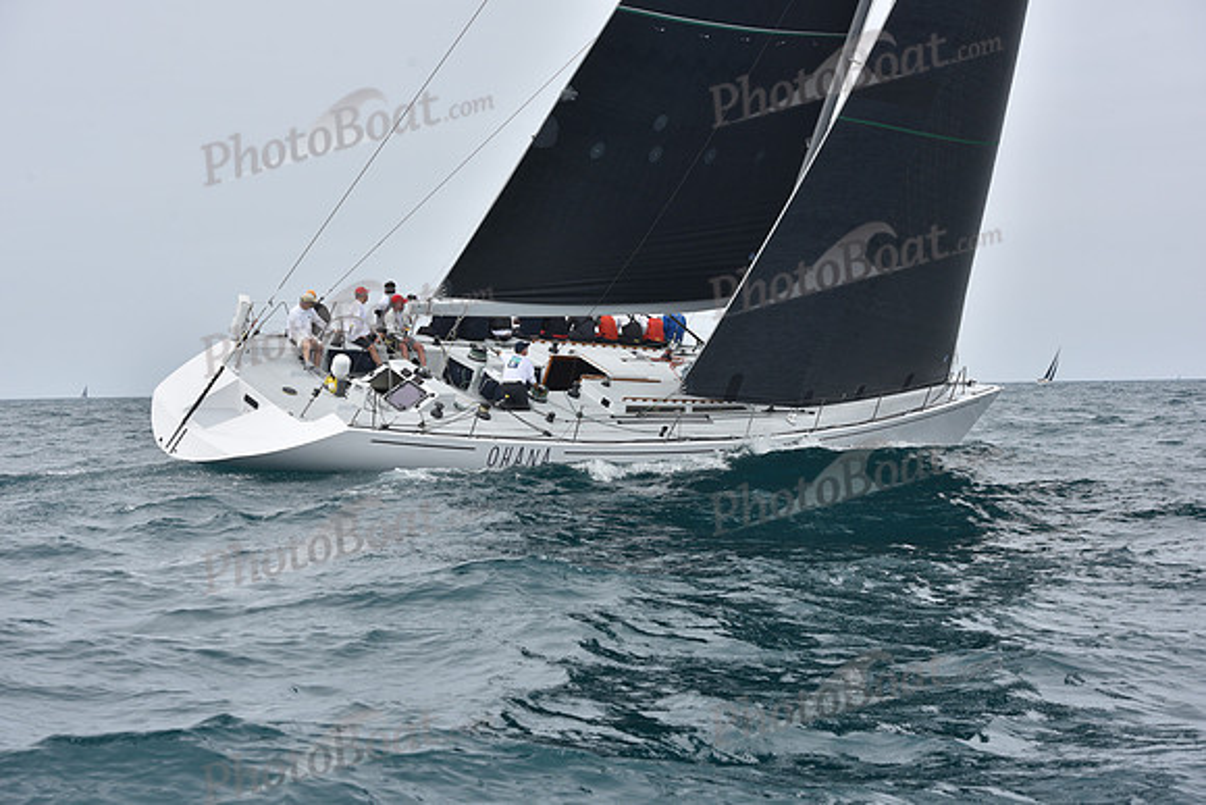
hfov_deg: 28.8
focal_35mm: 70
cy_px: 402
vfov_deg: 19.5
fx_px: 2345
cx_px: 603
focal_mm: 70
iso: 250
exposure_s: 1/800
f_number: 8
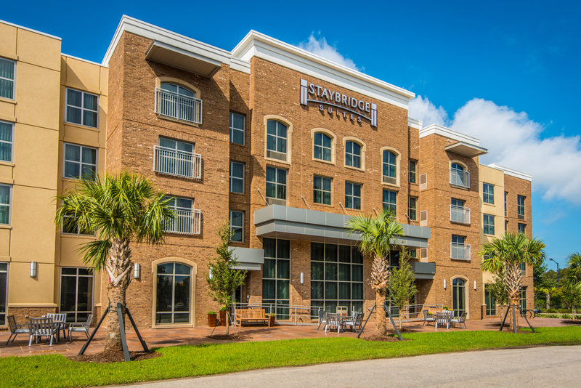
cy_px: 194
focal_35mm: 26
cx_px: 290
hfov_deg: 69.4
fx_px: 420
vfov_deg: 49.6
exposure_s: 1/320
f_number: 6.3
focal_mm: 26
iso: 100
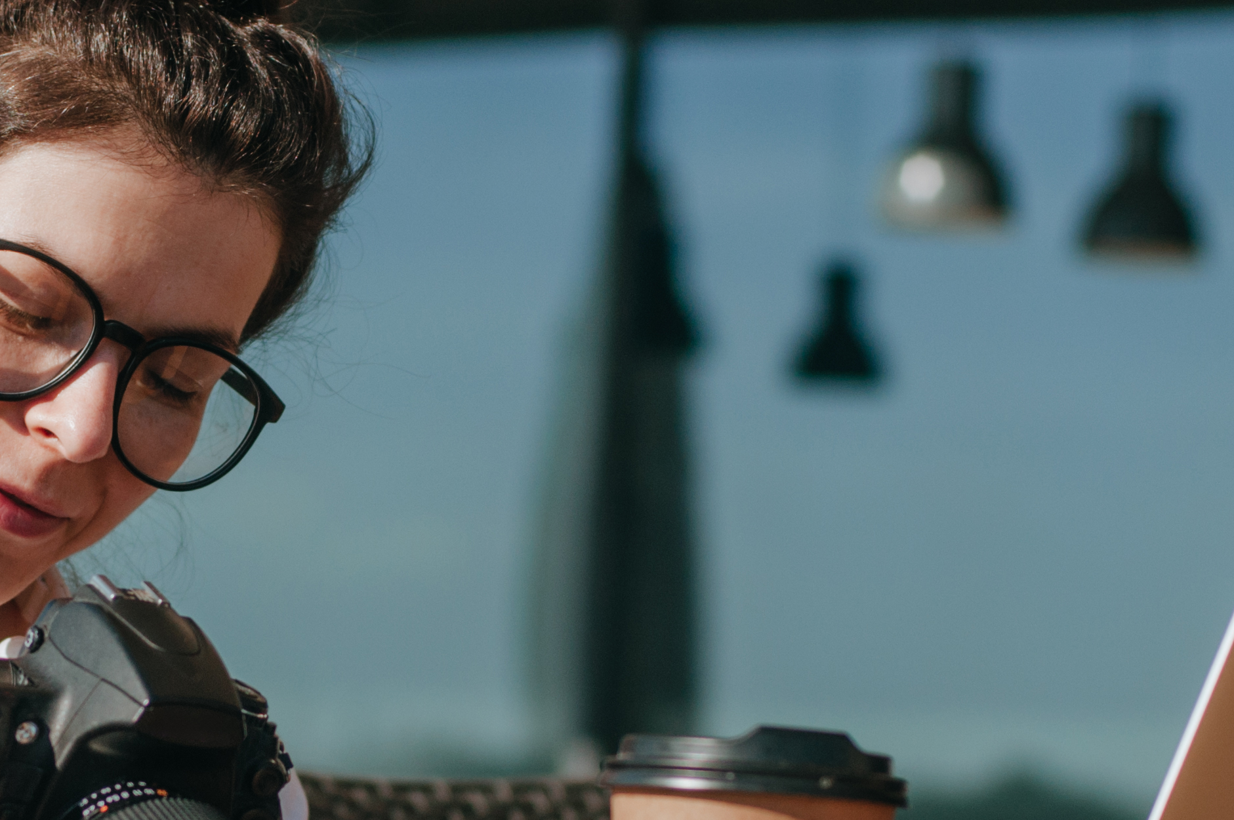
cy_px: 587
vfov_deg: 8.0
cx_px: 263
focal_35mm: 171
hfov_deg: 12.0
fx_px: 5854
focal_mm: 50
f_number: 3.2
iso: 100
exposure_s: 1/4000
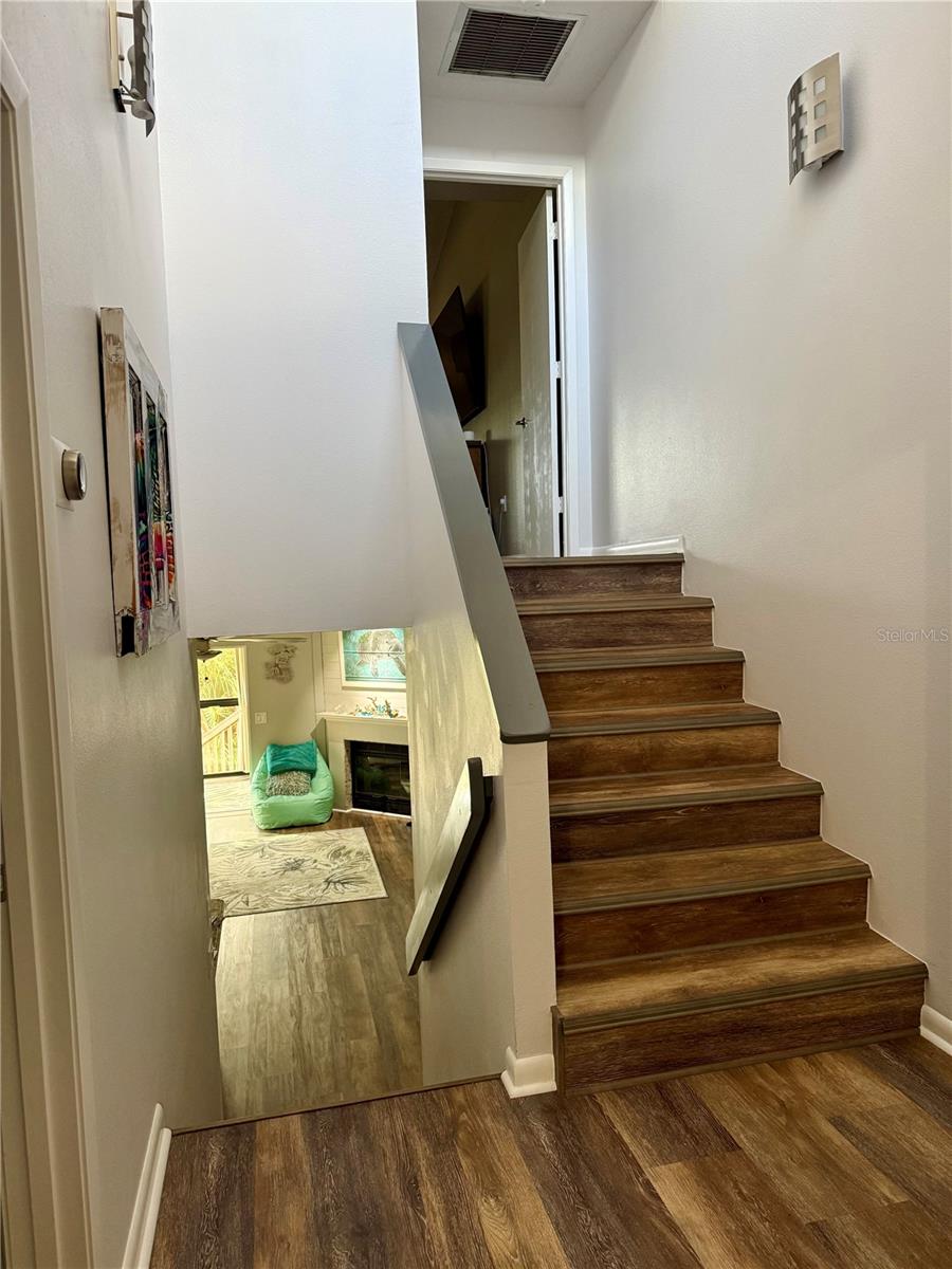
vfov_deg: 71.6
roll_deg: +1.6
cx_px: 476
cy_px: 634
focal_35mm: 24
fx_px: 880
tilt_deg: -3.0
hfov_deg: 56.8
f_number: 1.78
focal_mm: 6.76
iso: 320
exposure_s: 1/60
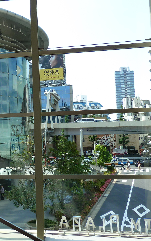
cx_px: -1
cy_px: 121
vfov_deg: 46.2
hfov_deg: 28.0
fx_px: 283
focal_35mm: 43
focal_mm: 4.1
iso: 80
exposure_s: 1/200
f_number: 4
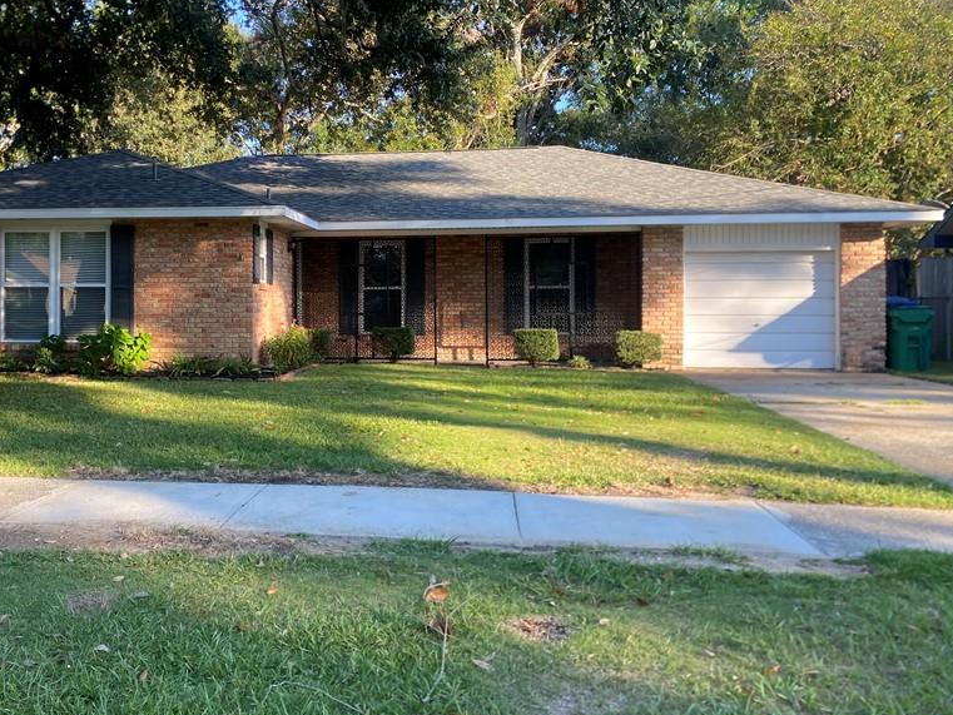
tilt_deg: +0.1
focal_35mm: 35
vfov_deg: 40.6
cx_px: 341
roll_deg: +0.0
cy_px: 313
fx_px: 964
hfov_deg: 51.9
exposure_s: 1/369
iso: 32
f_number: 1.8
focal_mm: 4.25
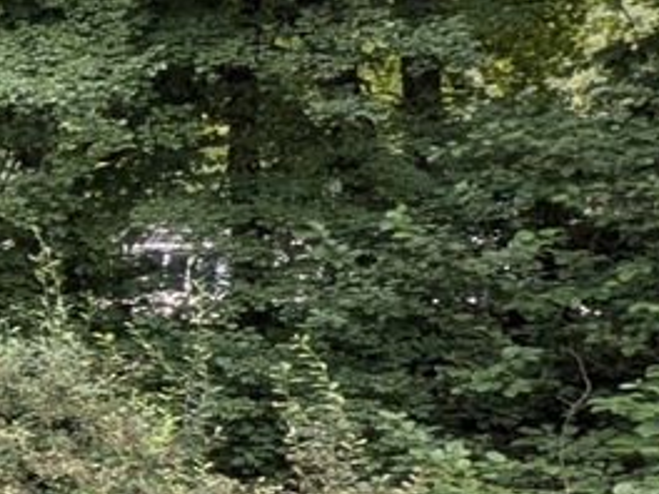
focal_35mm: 63
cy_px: 477
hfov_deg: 15.5
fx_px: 1199
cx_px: -904
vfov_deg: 22.5
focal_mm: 1.54
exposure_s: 1/436
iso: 29
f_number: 2.2
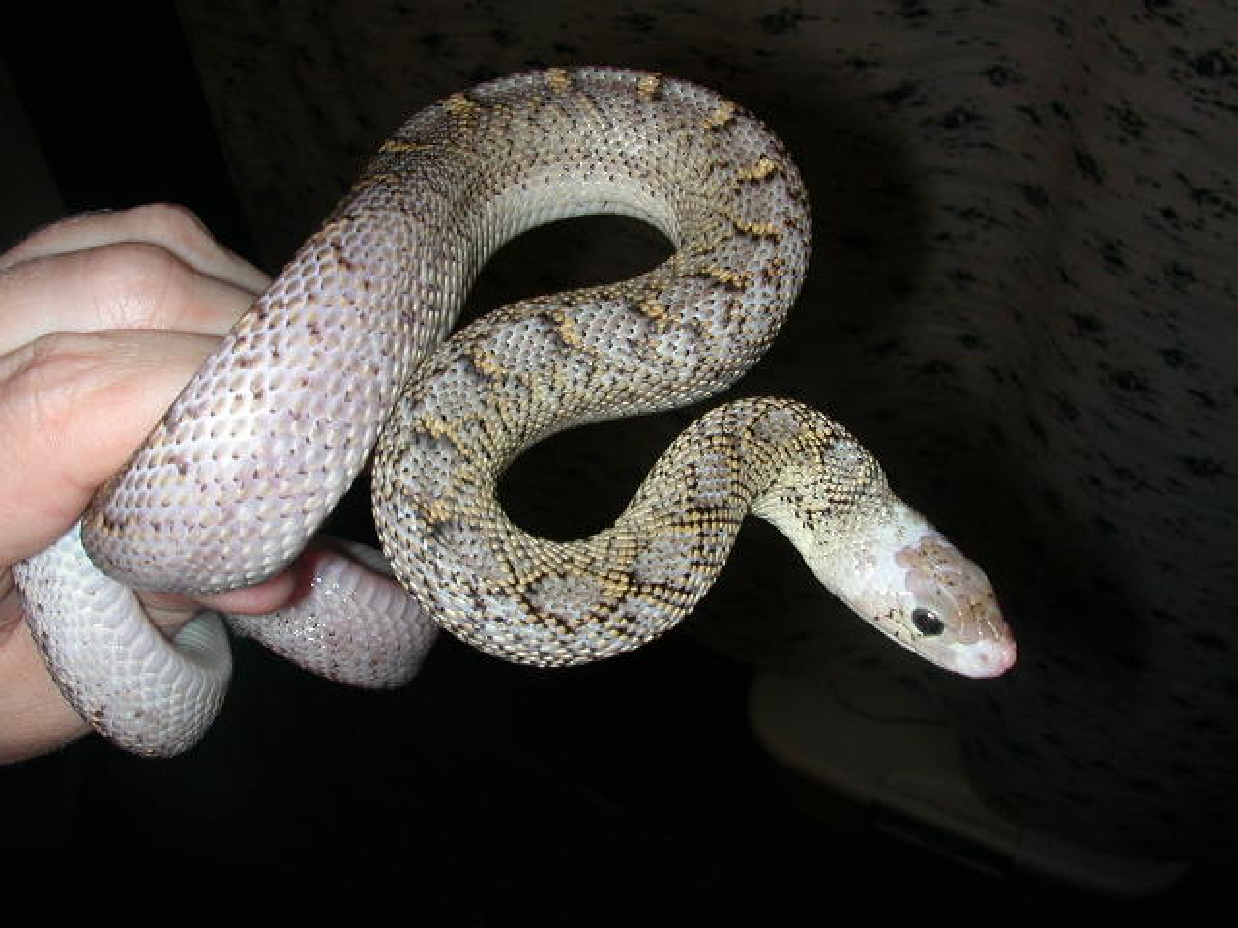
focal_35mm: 37
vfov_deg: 38.7
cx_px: 619
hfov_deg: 50.1
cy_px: 464
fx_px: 1323
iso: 100
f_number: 4.5
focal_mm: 5.6
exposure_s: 1/59.9
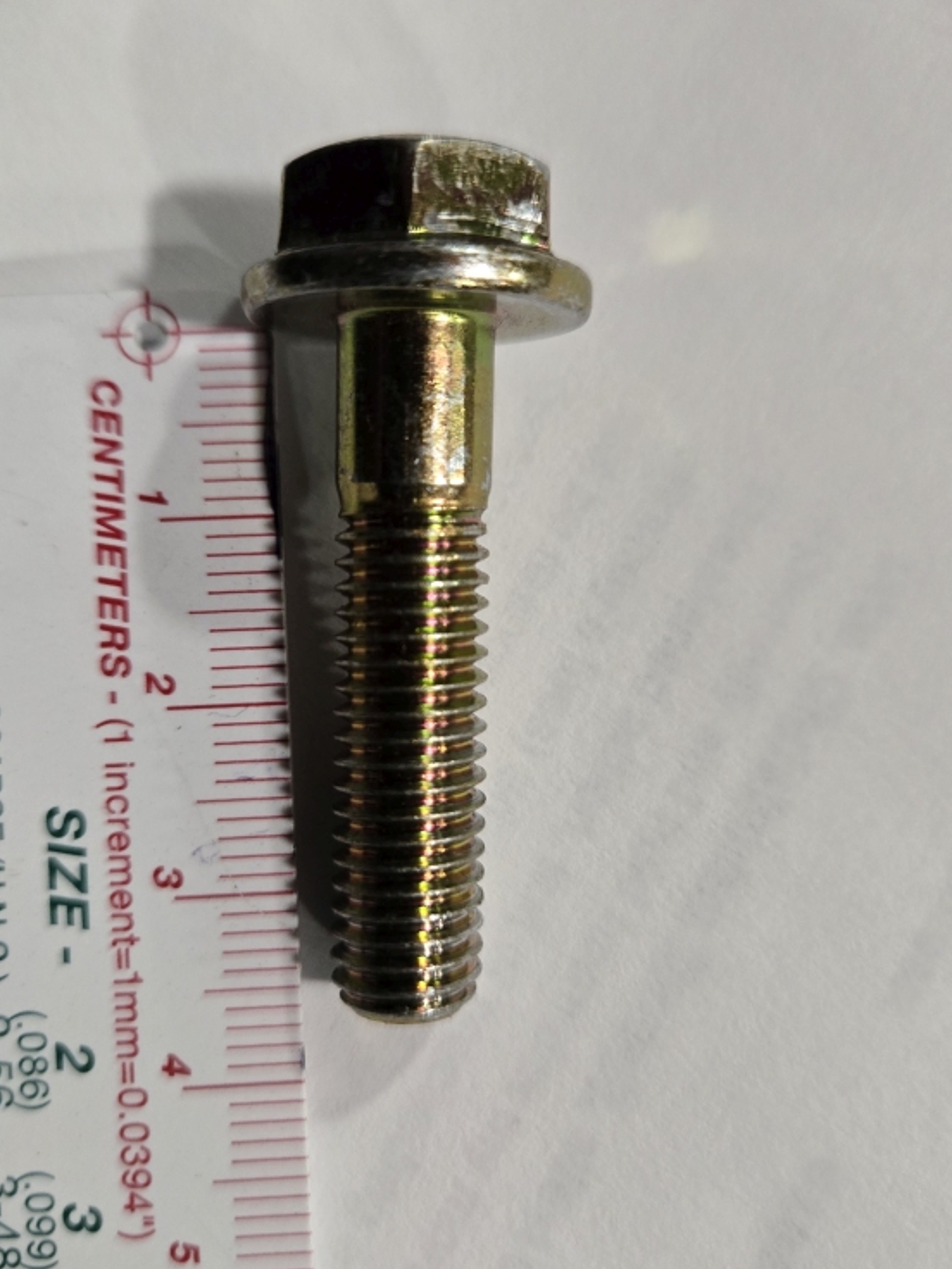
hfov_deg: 44.1
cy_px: 634
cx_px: 442
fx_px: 1173
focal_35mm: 32
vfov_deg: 56.8
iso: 800
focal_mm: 5.4
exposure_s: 1/120
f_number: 1.8
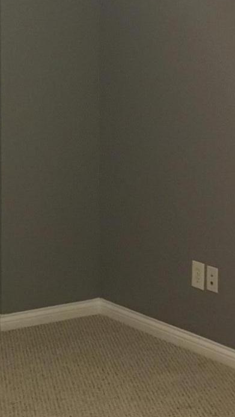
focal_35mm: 91
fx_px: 1007
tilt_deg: -4.2
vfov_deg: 23.2
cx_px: -44
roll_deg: +0.4
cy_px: 112
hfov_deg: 13.0
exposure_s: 1/17
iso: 200
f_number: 2.2
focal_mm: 4.15
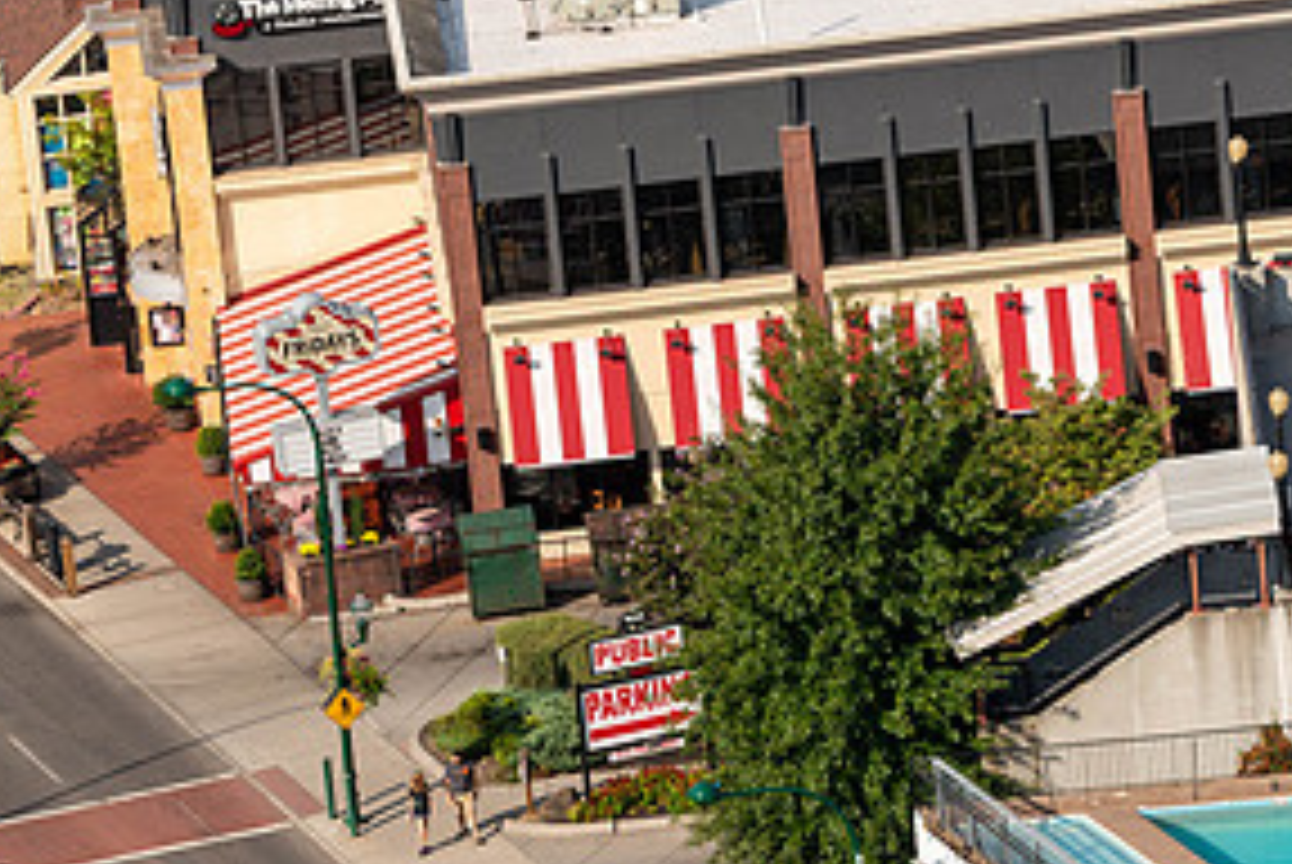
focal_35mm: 303
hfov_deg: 6.8
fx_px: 10885
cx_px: 554
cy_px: 308
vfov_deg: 4.5
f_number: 8
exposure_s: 1/200
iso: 100
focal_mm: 150
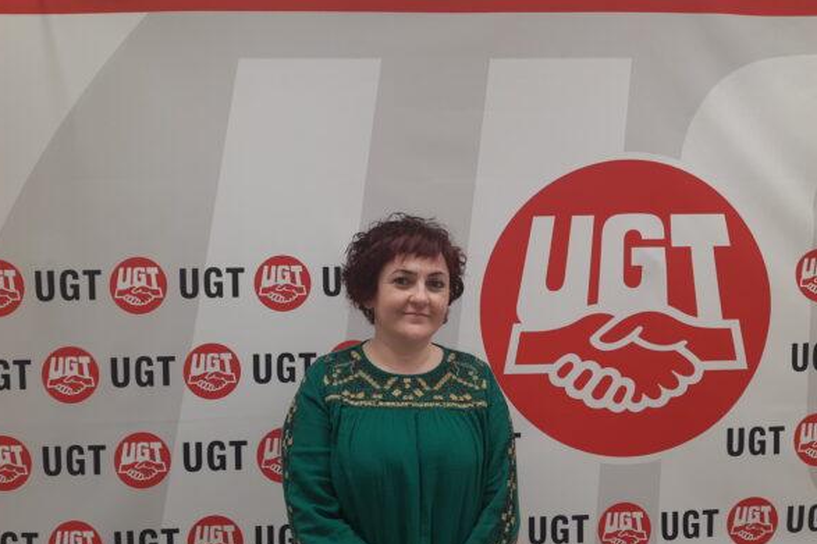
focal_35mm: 28
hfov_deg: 65.5
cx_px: 405
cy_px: 313
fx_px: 635
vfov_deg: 46.2
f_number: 1.7
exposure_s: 1/50
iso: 40
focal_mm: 3.93
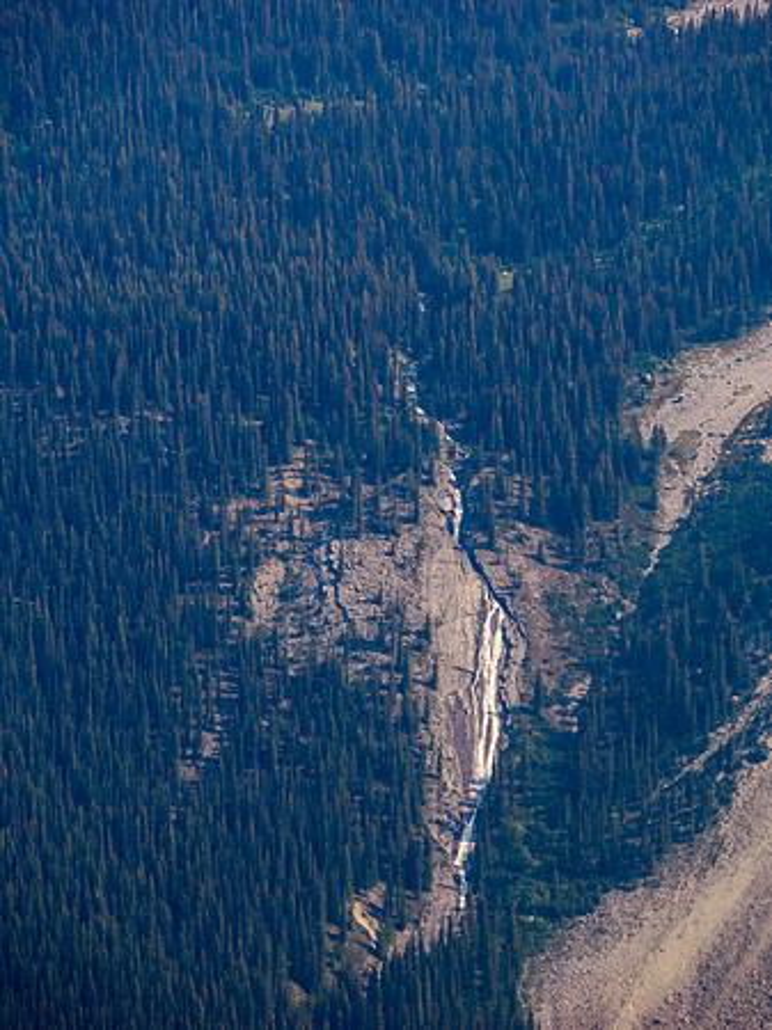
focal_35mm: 300
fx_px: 8929
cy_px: 515
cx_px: 386
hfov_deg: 5.0
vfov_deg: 6.6
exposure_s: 1/320
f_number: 8
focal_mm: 150
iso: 500
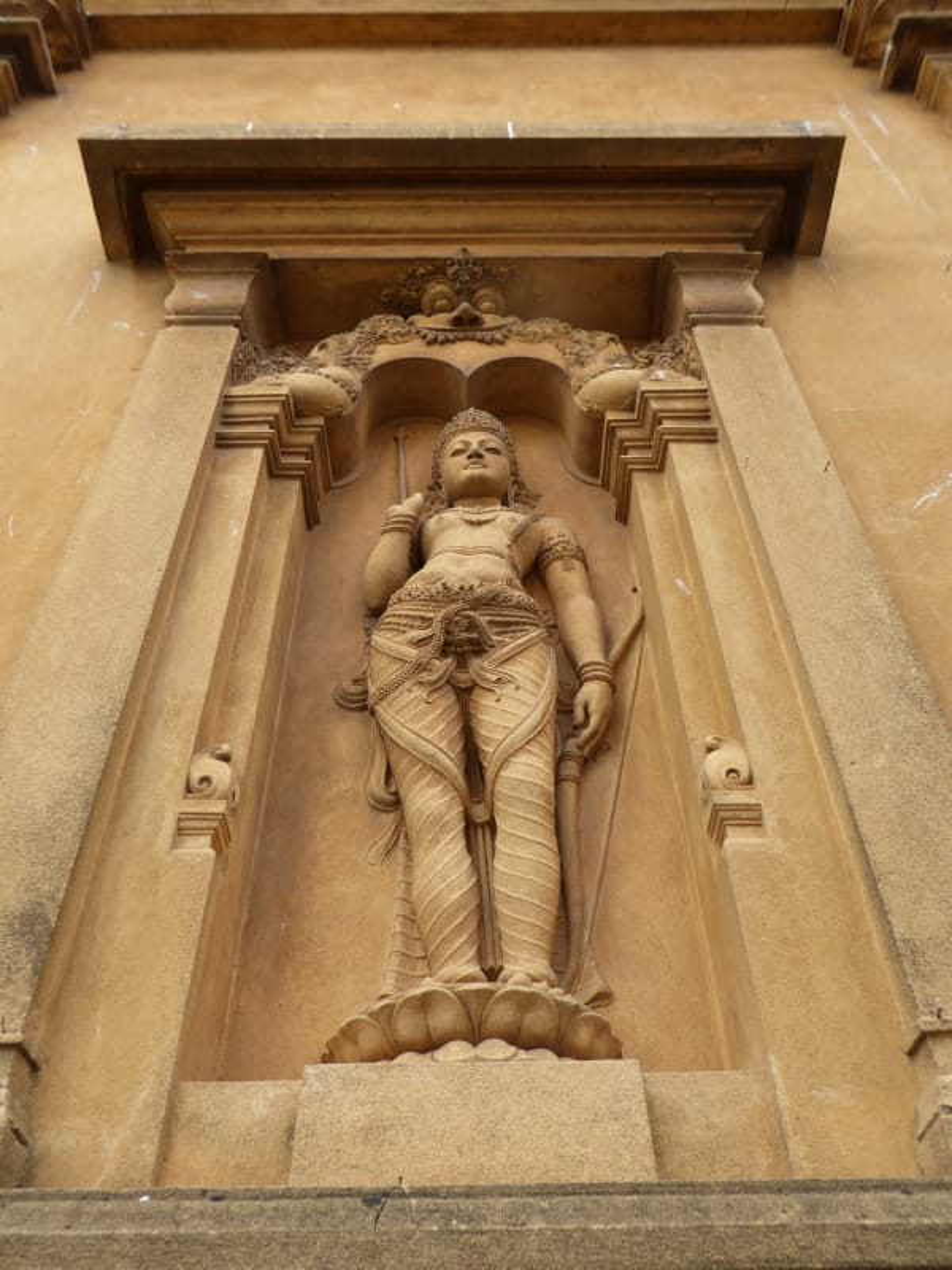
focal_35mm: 29
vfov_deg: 61.7
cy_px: 635
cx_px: 476
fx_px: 1063
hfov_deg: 48.2
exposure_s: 1/60
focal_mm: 5
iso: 100
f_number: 3.5
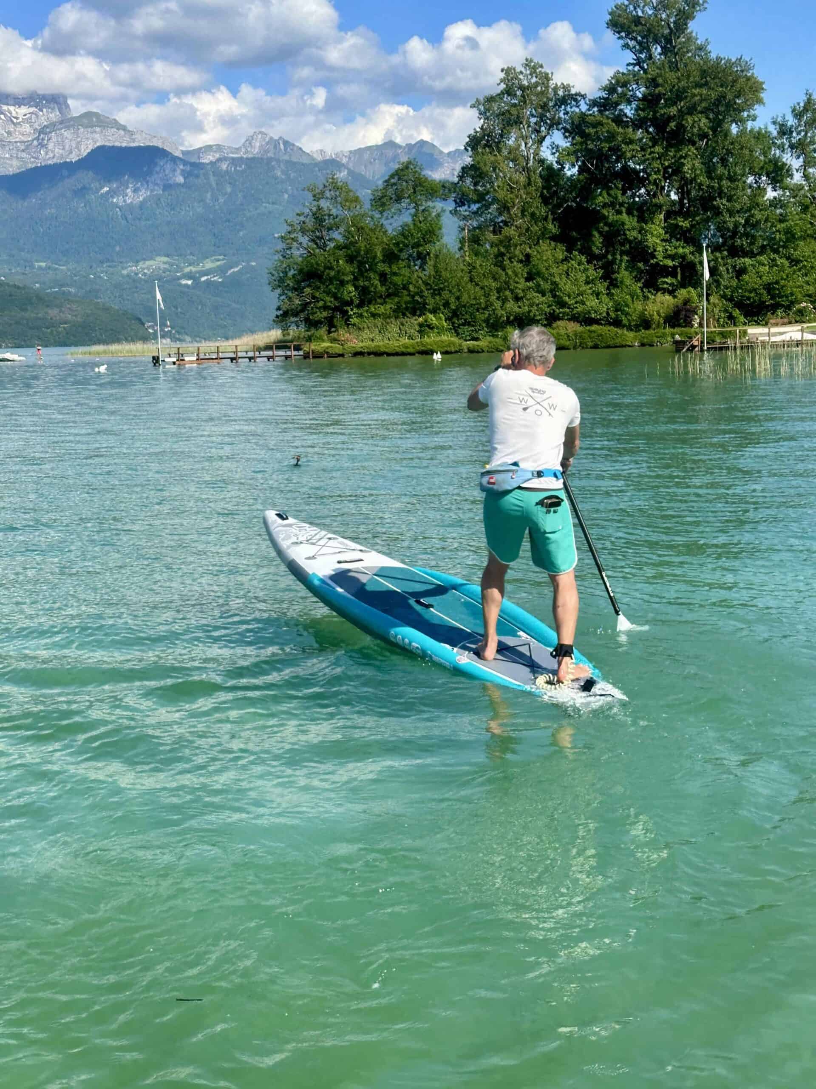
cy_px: 544
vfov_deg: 39.7
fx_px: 1509
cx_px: 408
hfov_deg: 30.3
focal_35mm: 48
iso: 64
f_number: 1.8
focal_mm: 6.9
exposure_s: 1/3472
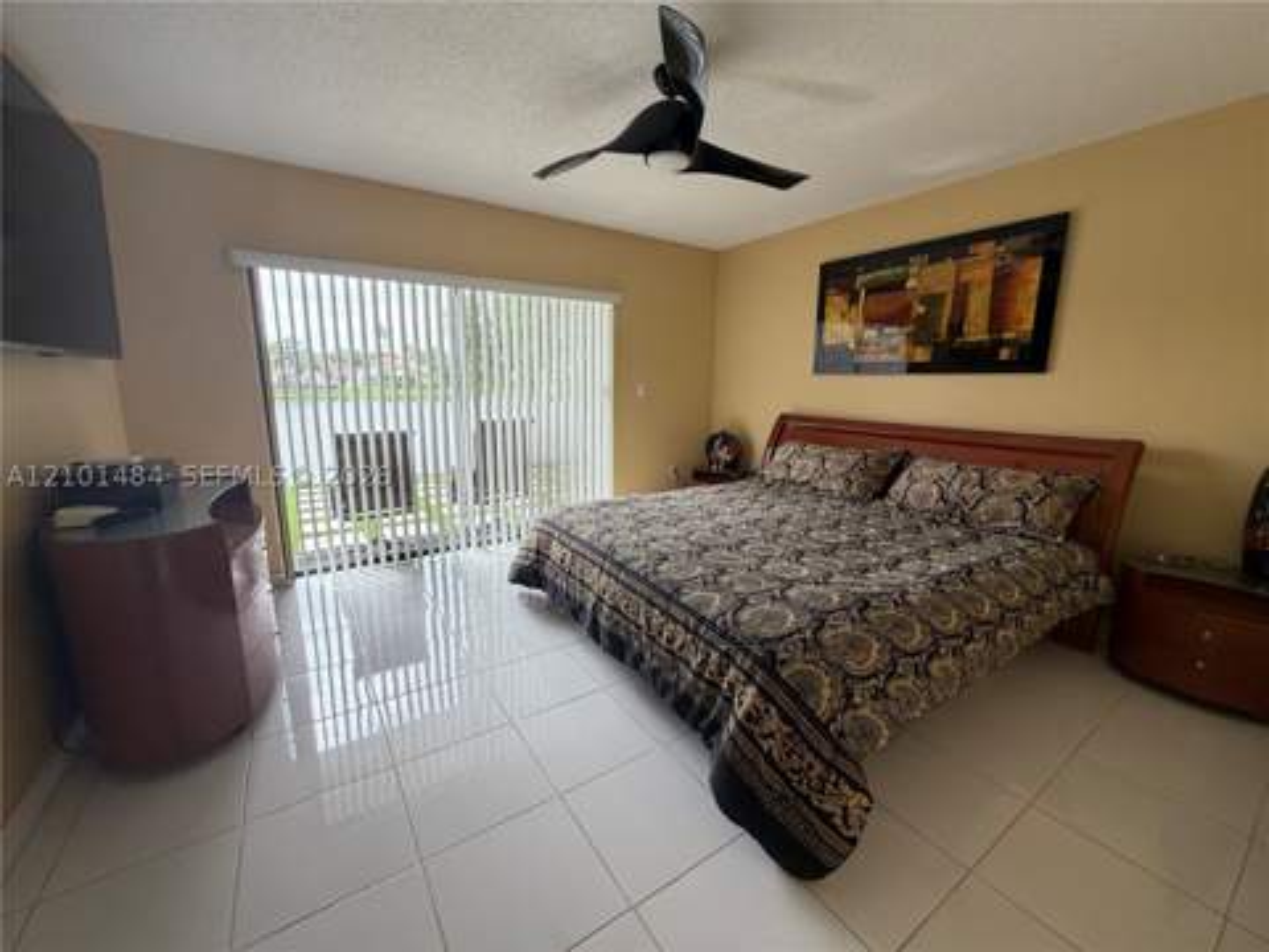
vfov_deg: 85.7
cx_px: 634
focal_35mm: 14
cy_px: 476
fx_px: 513
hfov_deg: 102.1
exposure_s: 1/121
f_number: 2.2
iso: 80
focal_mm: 2.22
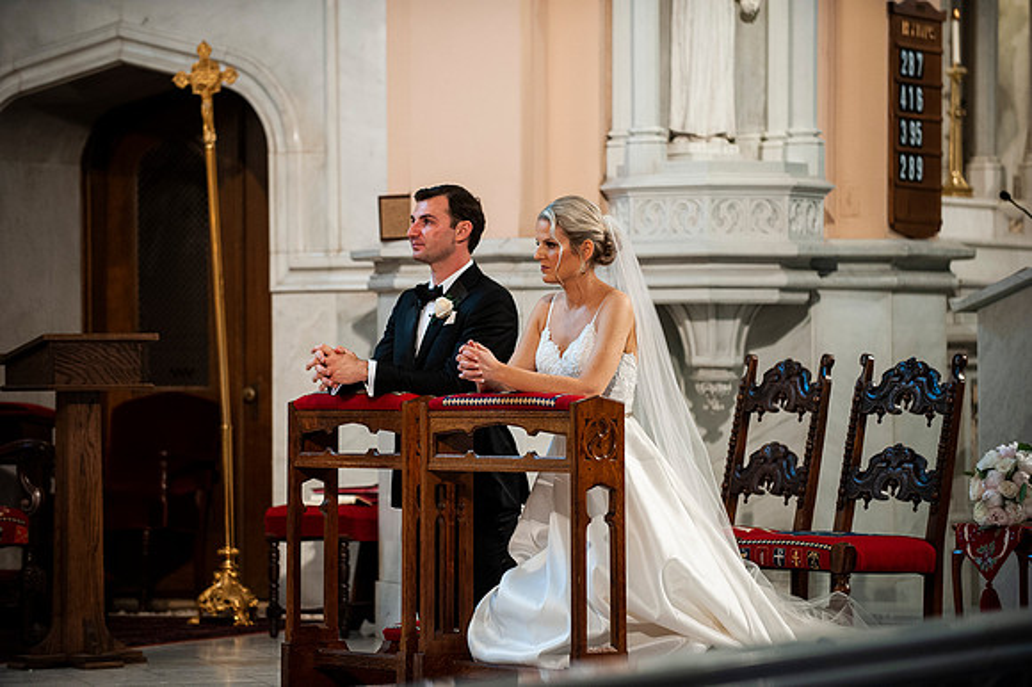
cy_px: 344
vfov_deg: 10.1
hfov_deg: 15.2
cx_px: 516
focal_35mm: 135
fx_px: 3868
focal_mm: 135
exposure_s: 1/125
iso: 1600
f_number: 2.8
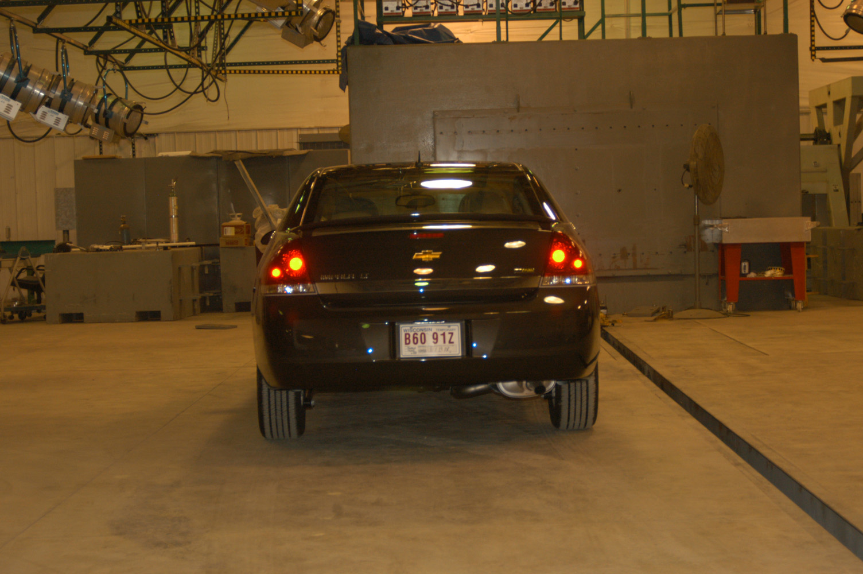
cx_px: 432
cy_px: 287
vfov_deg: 18.1
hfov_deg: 27.0
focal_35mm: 75
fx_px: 1796
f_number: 4.5
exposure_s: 1/60
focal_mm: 50
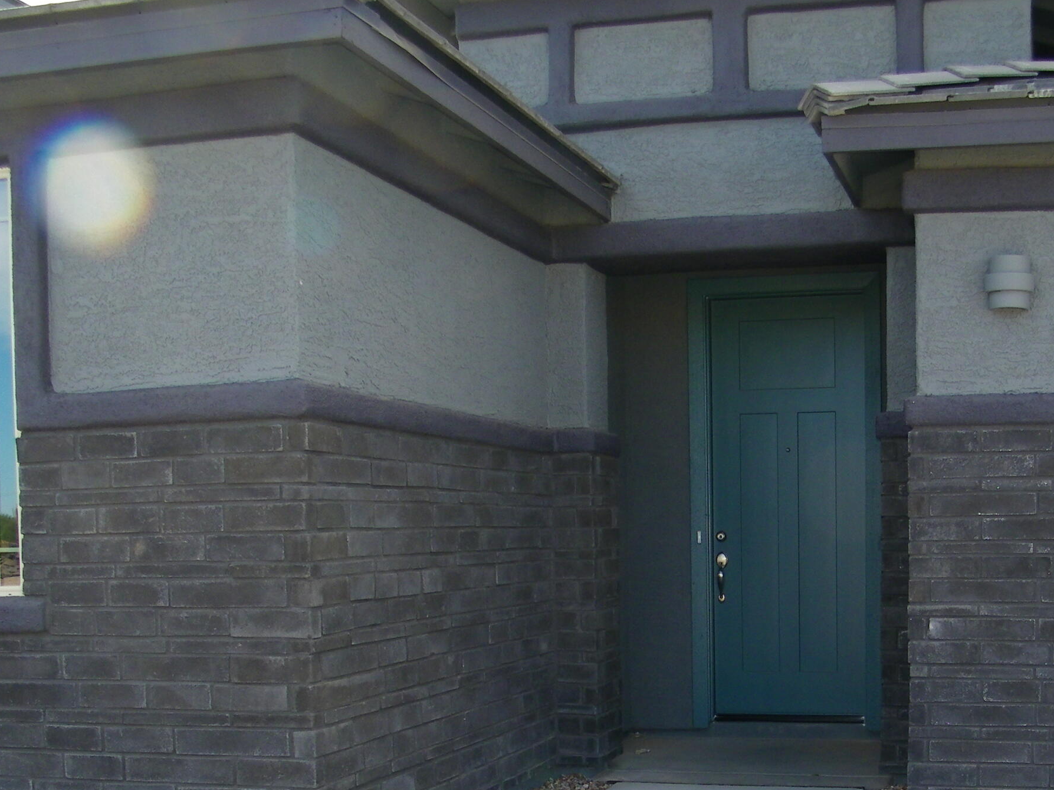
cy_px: 650
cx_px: 679
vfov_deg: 30.0
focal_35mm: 47
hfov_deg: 40.1
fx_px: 1431
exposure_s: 1/250
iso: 80
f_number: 3.5
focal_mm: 5
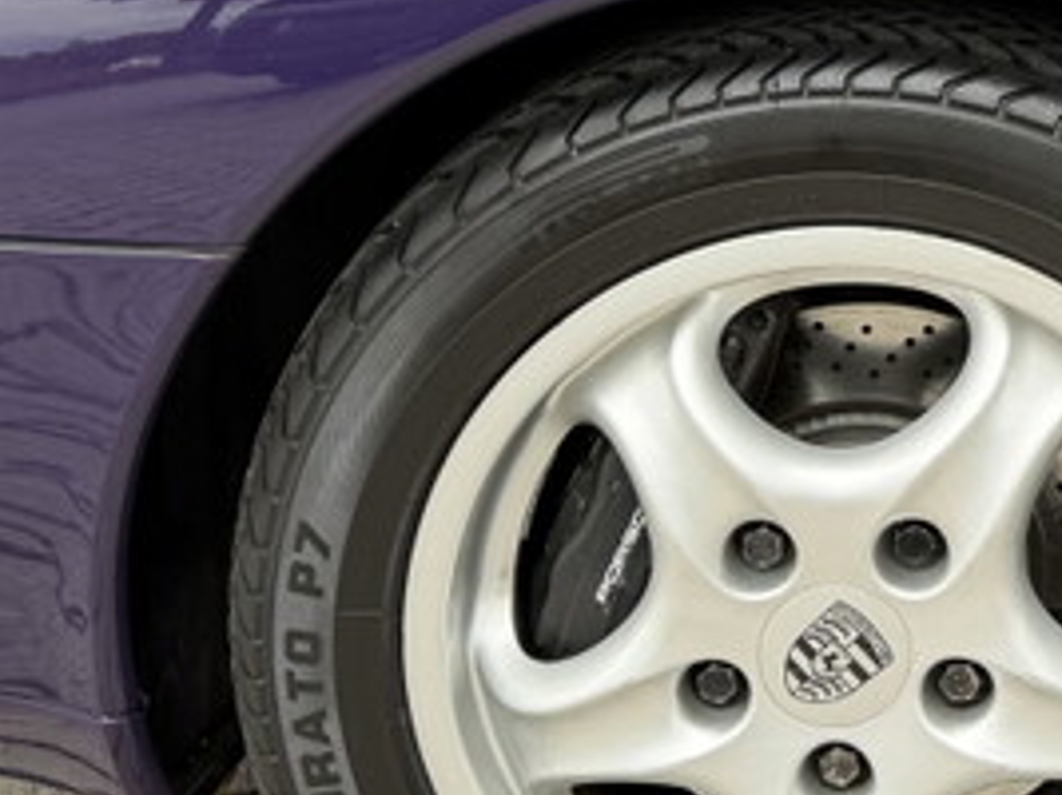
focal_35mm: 92
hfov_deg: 19.6
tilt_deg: -8.2
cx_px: 1392
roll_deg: +0.4
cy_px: -314
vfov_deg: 15.1
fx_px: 2821
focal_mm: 6.76
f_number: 1.78
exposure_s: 1/154
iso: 64
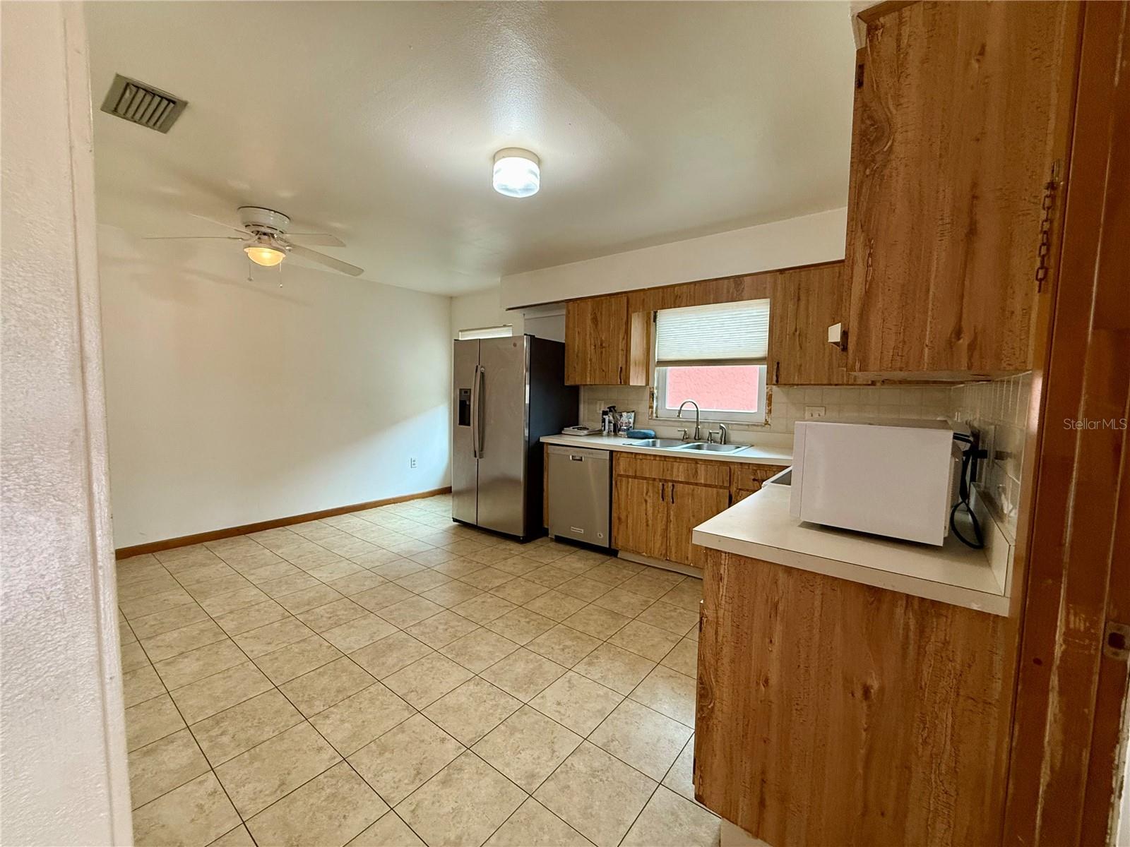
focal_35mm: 14
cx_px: 565
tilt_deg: -4.7
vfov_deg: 85.7
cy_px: 424
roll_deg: -0.2
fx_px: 457
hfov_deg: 102.1
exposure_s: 1/60
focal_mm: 2.22
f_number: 2.2
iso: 320
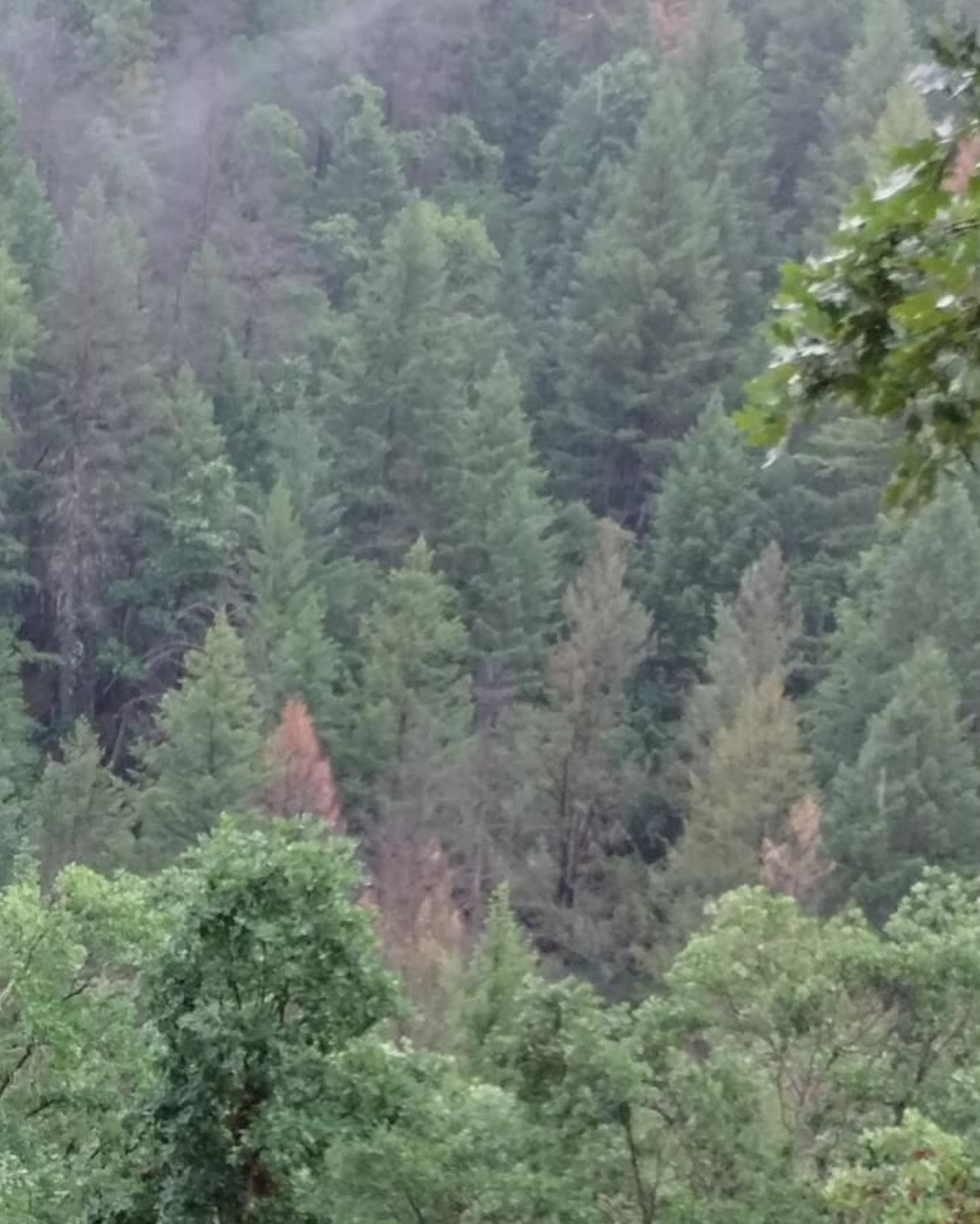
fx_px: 3334
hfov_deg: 16.3
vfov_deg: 20.4
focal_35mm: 92
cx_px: -63
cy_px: 1087
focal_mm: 4.27
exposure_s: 1/120
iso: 334
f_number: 1.8
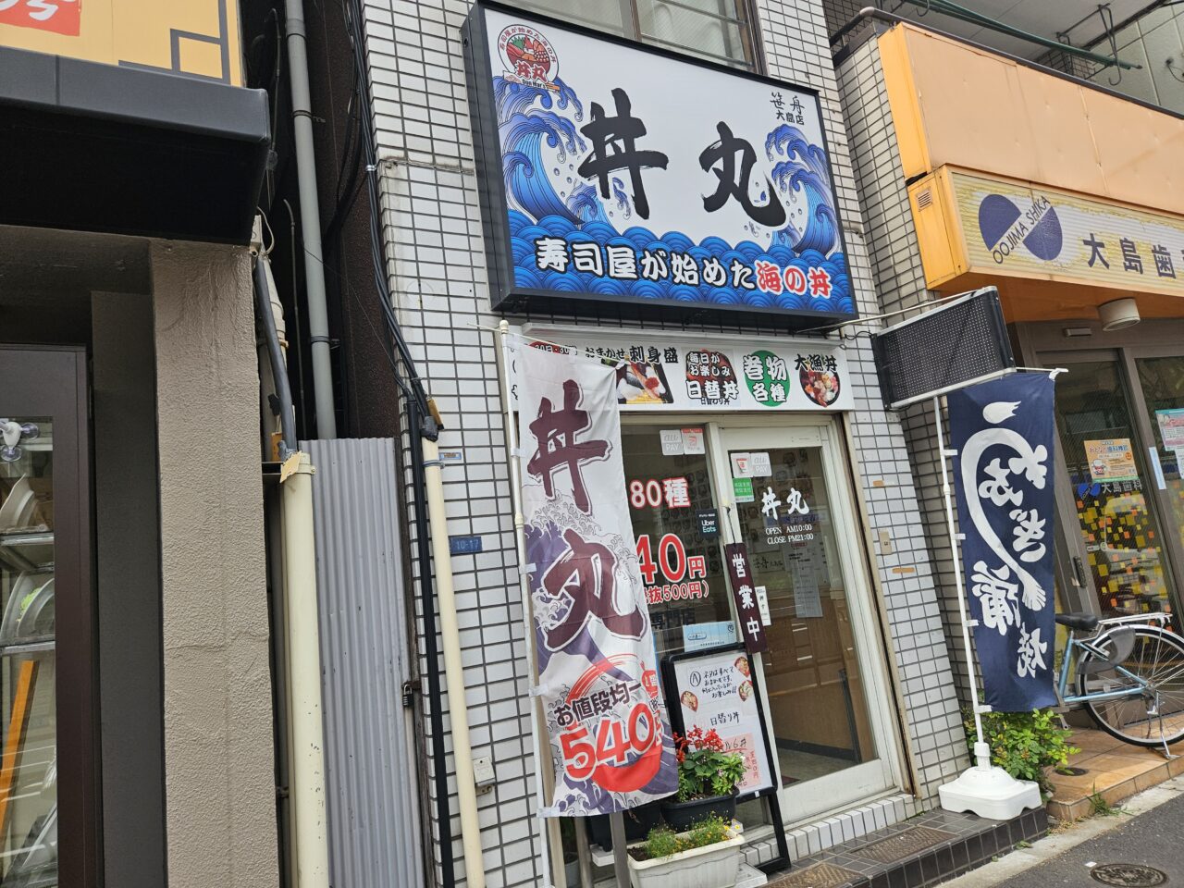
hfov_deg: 73.9
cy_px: 444
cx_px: 592
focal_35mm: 23
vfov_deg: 58.9
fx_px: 787
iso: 64
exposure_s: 1/2000
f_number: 1.8
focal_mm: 5.4
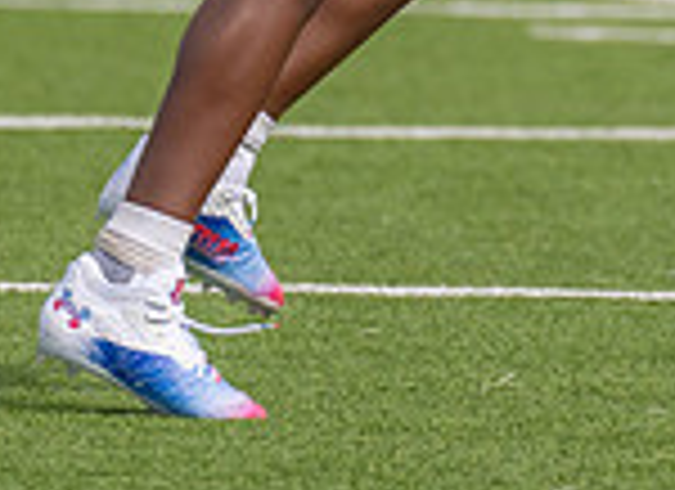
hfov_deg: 1.6
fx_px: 23989
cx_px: 228
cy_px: -193
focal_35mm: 1244
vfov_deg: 1.2
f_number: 2.8
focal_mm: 200
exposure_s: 1/2000
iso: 100
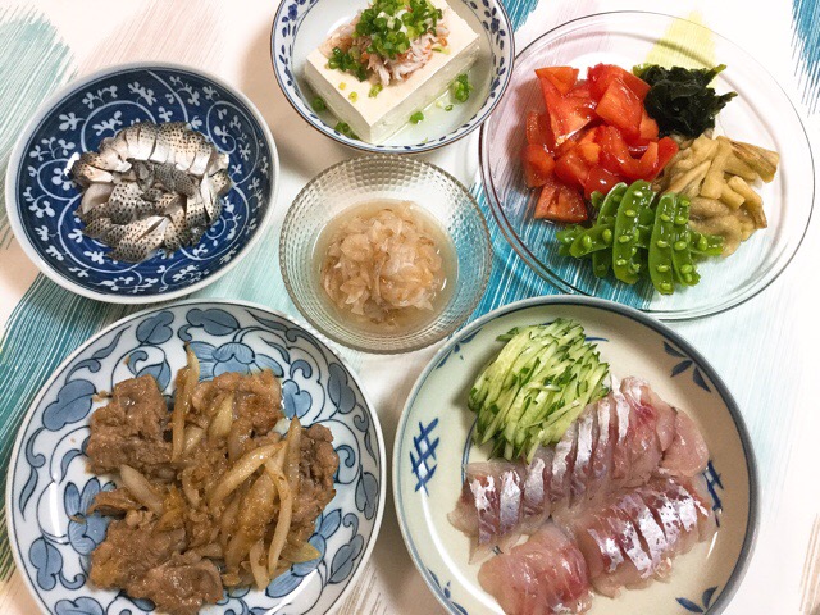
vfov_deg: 45.4
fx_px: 734
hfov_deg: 58.4
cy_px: 308
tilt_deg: -75.3
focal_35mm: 31
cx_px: 410
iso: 100
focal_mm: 3.3
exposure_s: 1/30
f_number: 2.4
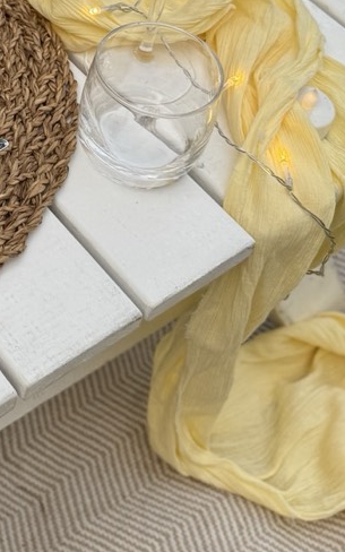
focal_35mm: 73
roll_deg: -3.4
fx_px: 1098
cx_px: -190
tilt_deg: -42.0
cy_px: -9
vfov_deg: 26.6
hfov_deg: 16.2
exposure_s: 1/433
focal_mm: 6.76
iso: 80
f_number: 1.78
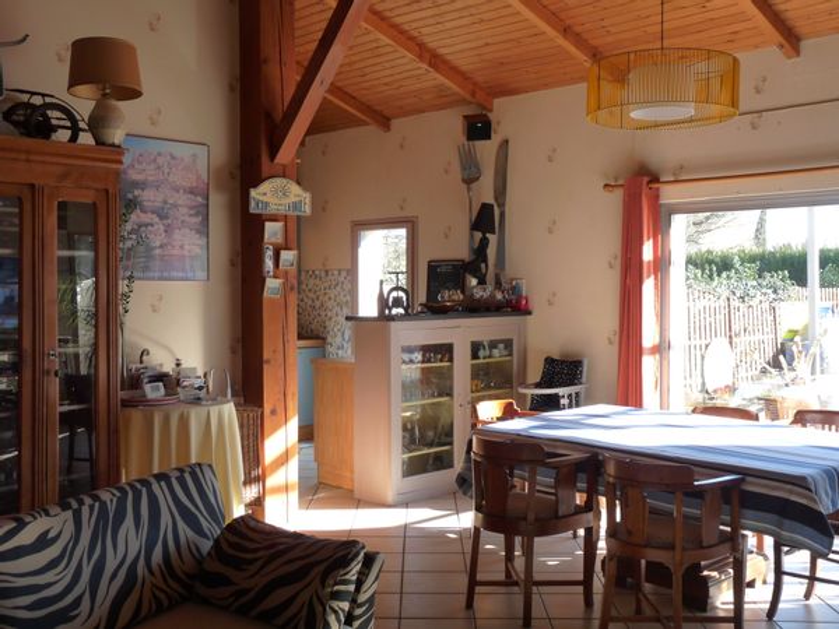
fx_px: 897
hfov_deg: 50.1
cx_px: 420
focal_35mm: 37
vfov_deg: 38.7
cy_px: 314
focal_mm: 6.6
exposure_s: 1/80
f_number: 3
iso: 160
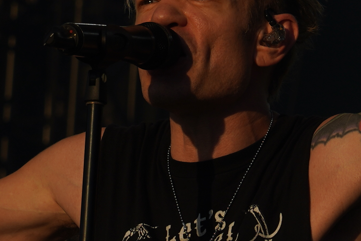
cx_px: 293
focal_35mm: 470
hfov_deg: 4.4
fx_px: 4714
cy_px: 134
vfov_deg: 2.9
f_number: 8
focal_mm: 105
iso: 100
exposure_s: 1/500
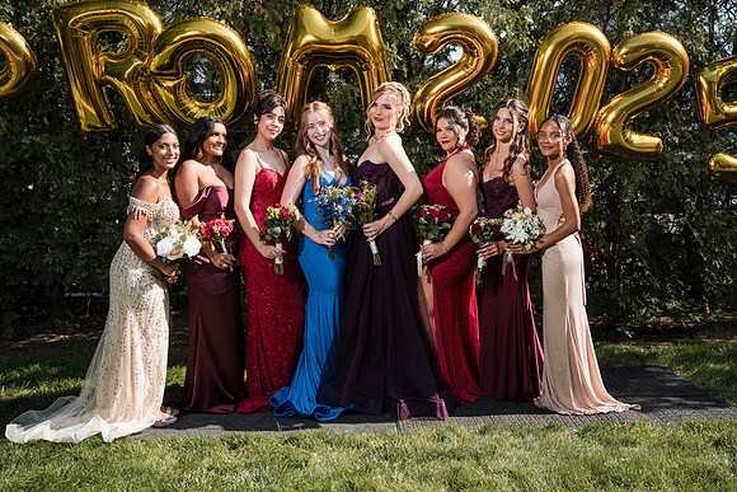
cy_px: 246
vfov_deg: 37.9
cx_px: 368
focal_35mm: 35
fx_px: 717
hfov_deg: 54.4
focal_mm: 35
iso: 100
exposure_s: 1/250
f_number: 5.6
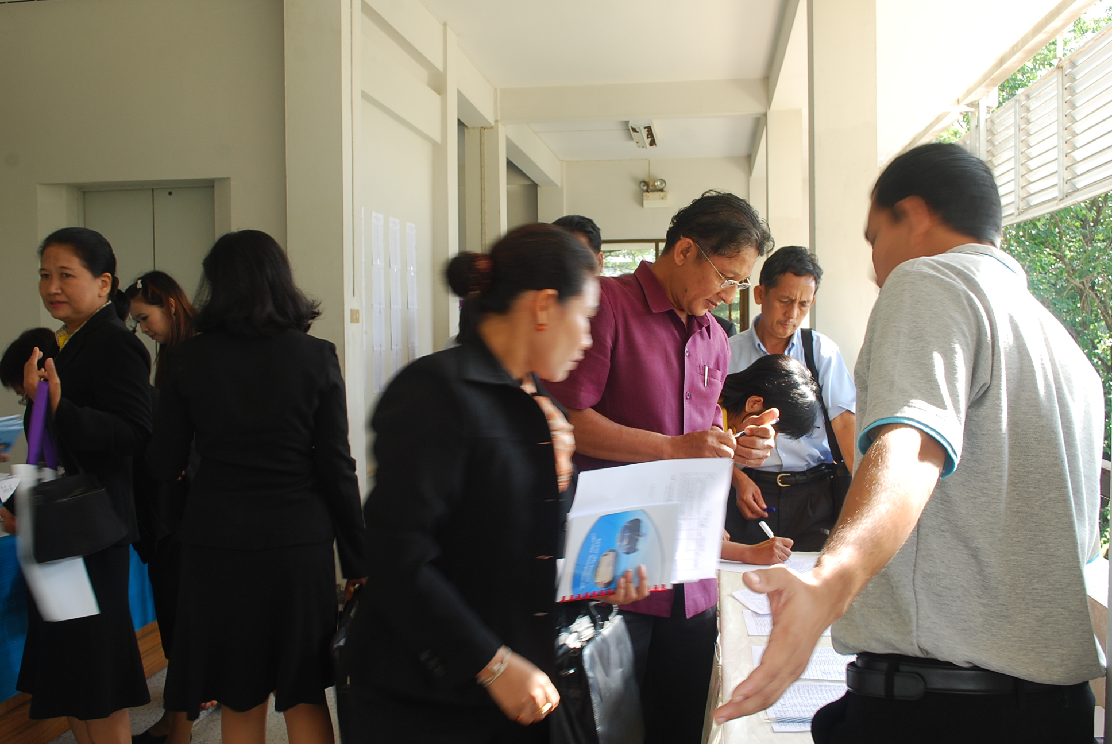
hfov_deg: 53.1
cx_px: 556
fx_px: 1113
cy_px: 372
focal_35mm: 36
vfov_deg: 37.0
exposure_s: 1/30
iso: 200
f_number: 9
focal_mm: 24
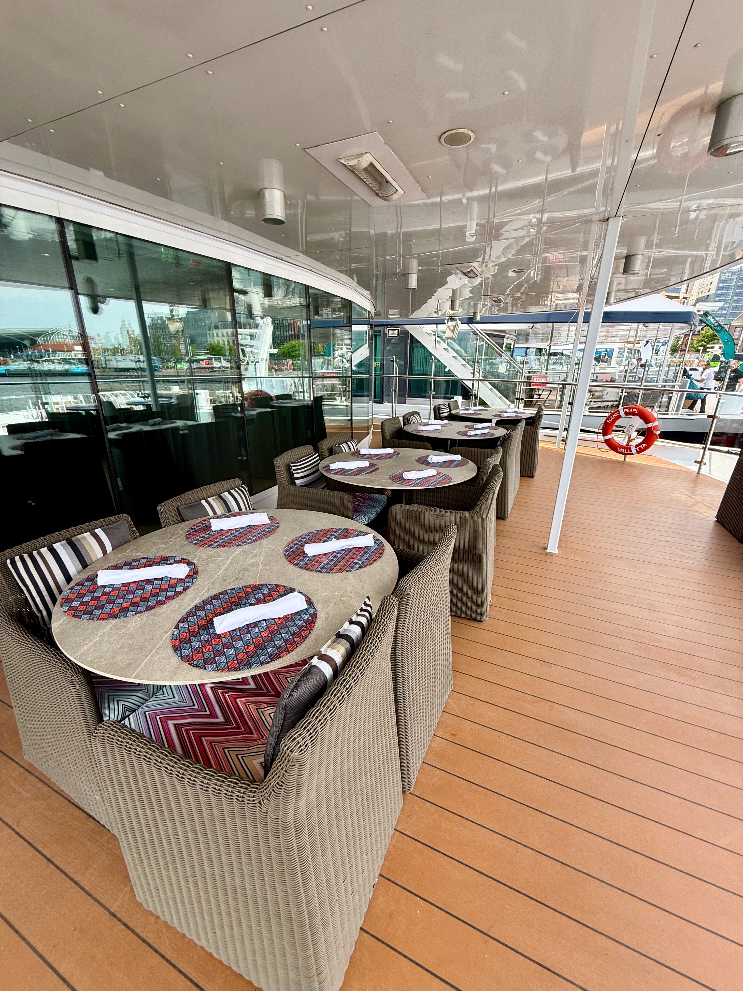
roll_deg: -1.0
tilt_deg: -17.2
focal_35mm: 14
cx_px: 372
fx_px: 401
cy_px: 496
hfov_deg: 85.7
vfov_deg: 102.1
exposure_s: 1/244
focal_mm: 2.22
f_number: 2.2
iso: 50
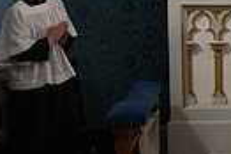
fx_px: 3839
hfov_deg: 3.4
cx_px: 428
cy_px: 125
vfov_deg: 2.3
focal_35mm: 599
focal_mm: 135
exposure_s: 1/100
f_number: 9
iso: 4000
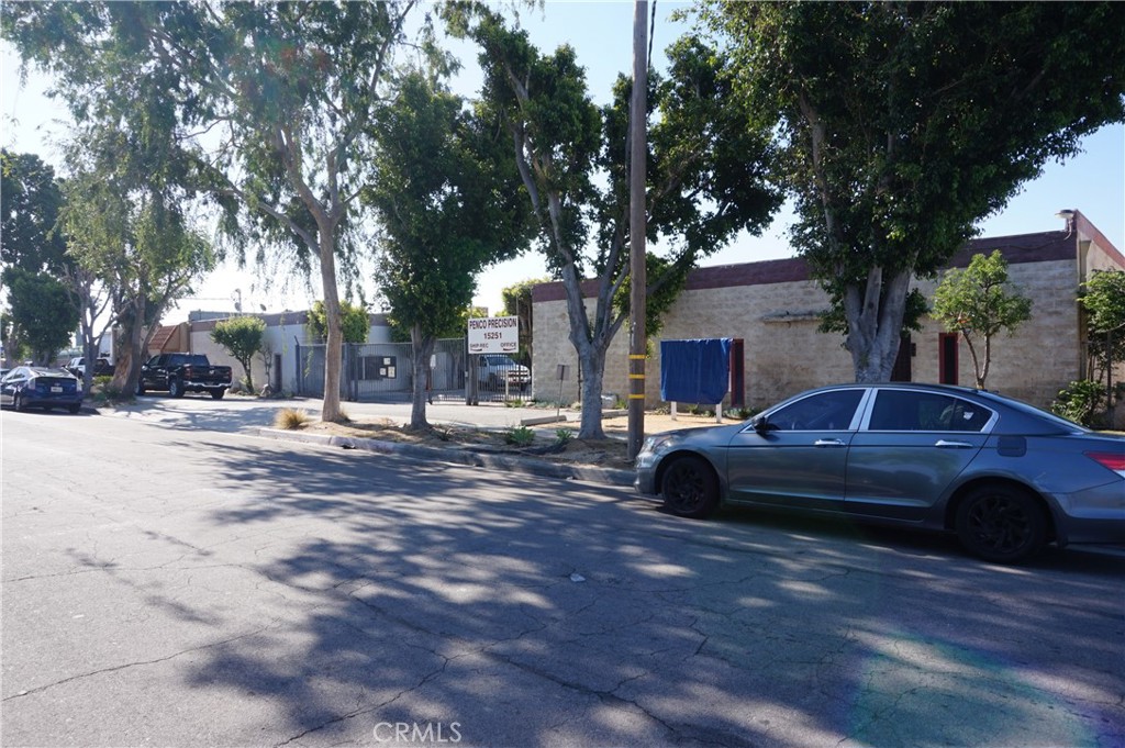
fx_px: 749
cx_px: 562
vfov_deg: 53.1
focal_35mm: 24
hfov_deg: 73.8
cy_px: 374
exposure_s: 1/80
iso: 100
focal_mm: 16
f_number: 10
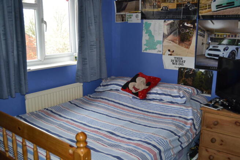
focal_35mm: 36
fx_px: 240
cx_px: 120
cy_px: 80
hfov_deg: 53.1
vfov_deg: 36.9
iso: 400
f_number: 4
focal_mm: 24
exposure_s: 1/100
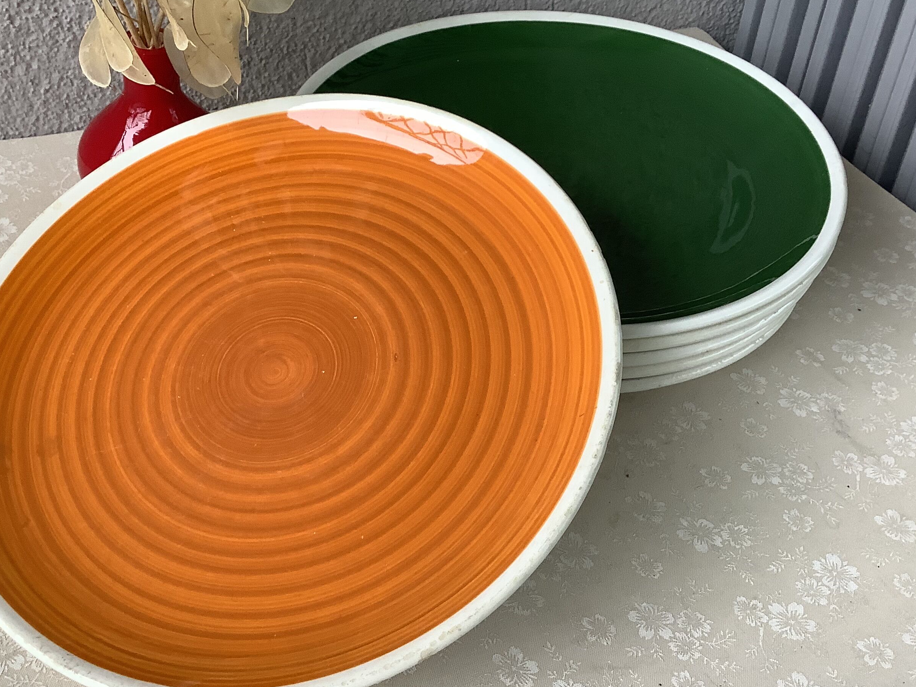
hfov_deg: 44.6
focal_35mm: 42
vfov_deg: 34.3
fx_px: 1111
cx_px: 379
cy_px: 311
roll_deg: -2.9
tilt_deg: -39.1
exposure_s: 1/60
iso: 80
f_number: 2.4
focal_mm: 3.3
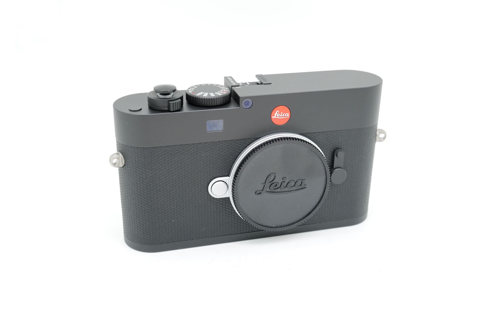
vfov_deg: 31.2
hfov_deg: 45.4
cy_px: 164
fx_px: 590
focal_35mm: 43
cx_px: 247
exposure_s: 1/60
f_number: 8
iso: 800
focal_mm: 43
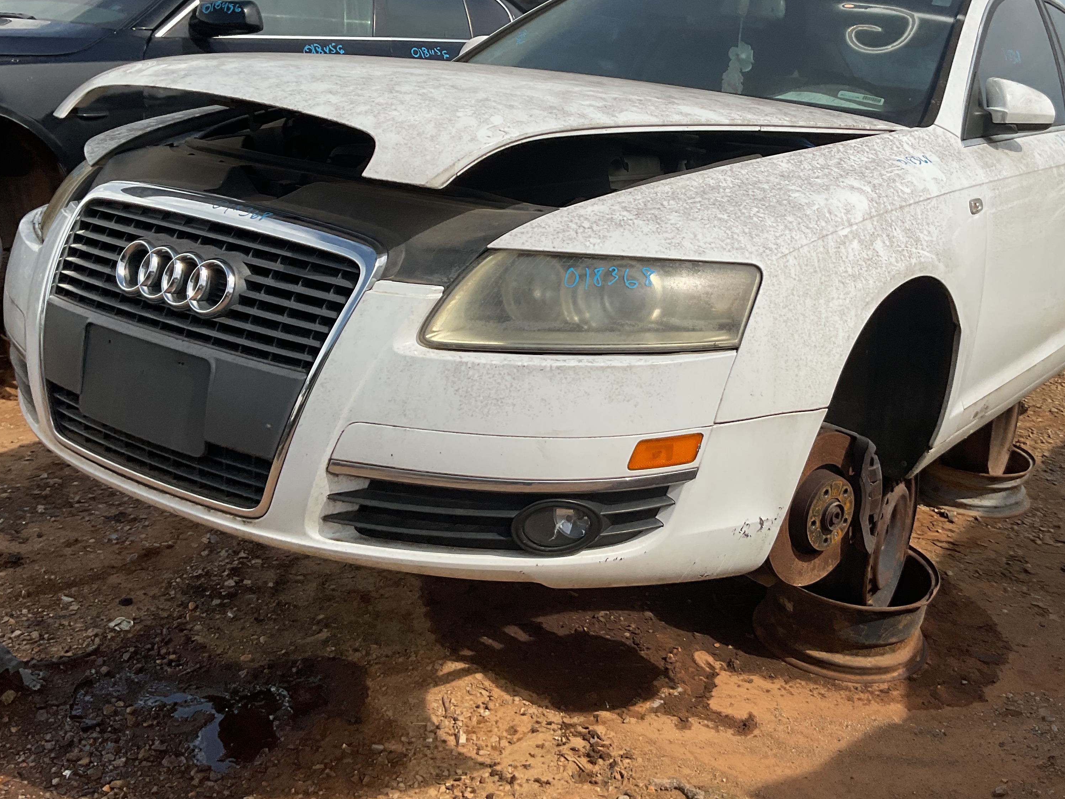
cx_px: 626
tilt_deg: -13.2
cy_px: 285
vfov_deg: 36.5
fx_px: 1200
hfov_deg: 47.6
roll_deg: -4.6
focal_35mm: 39
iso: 16
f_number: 1.8
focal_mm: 3
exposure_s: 1/2538
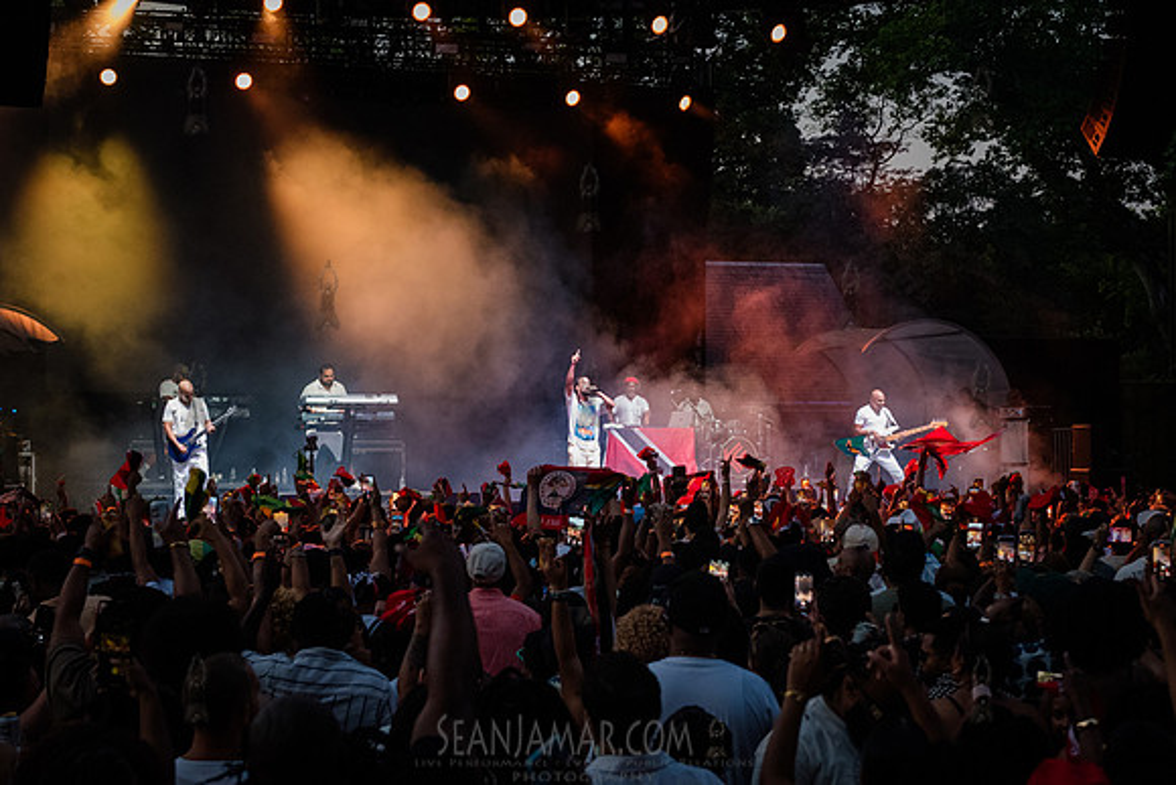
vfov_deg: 18.1
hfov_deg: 26.9
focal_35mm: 75
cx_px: 585
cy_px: 431
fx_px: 2460
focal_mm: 58
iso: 4000
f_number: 4
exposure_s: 1/250
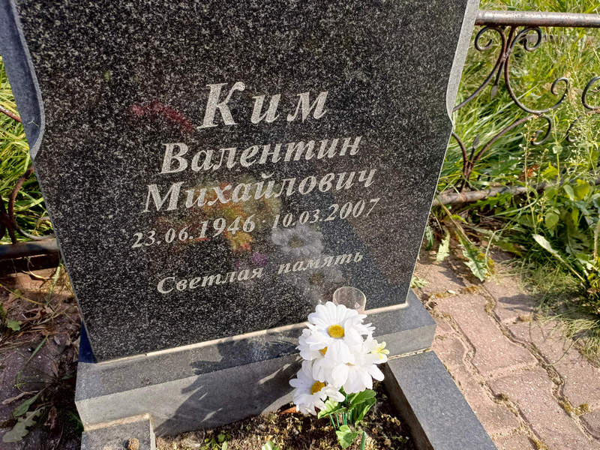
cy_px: 225
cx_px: 300
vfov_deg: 54.9
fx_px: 433
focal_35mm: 25
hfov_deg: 69.4
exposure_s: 1/326
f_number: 1.69
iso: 112
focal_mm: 4.76
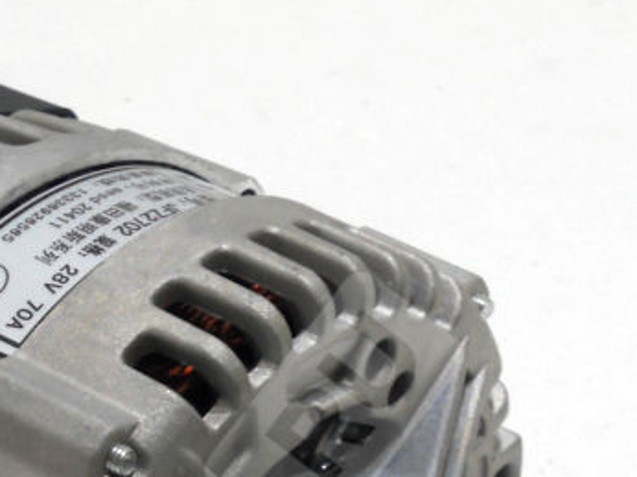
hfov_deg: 14.8
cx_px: 147
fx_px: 2446
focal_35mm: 133
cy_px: 656
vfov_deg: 10.8
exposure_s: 1/30
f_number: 4.3
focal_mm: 8.2
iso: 160
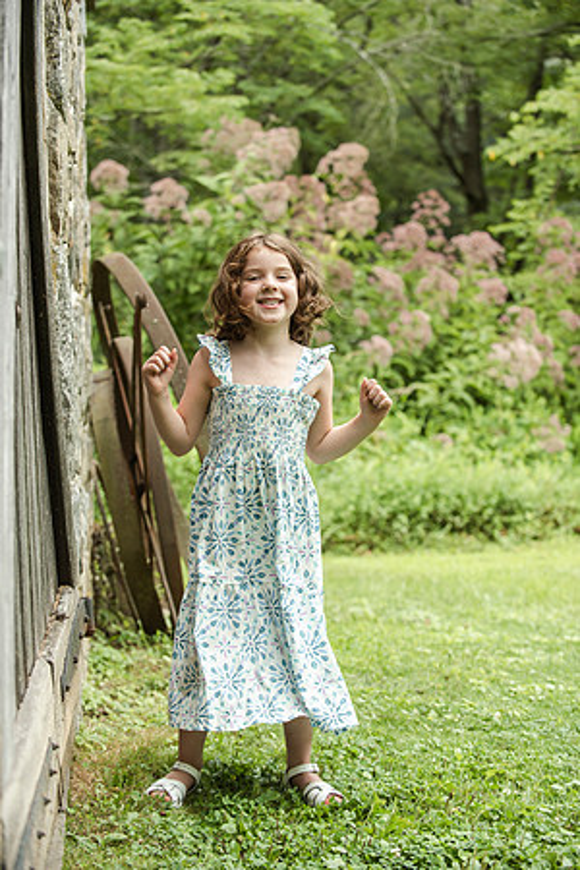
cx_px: 290
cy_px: 435
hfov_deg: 19.5
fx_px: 1692
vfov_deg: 28.8
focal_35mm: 70
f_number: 4
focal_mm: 70
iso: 640
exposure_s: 1/1250
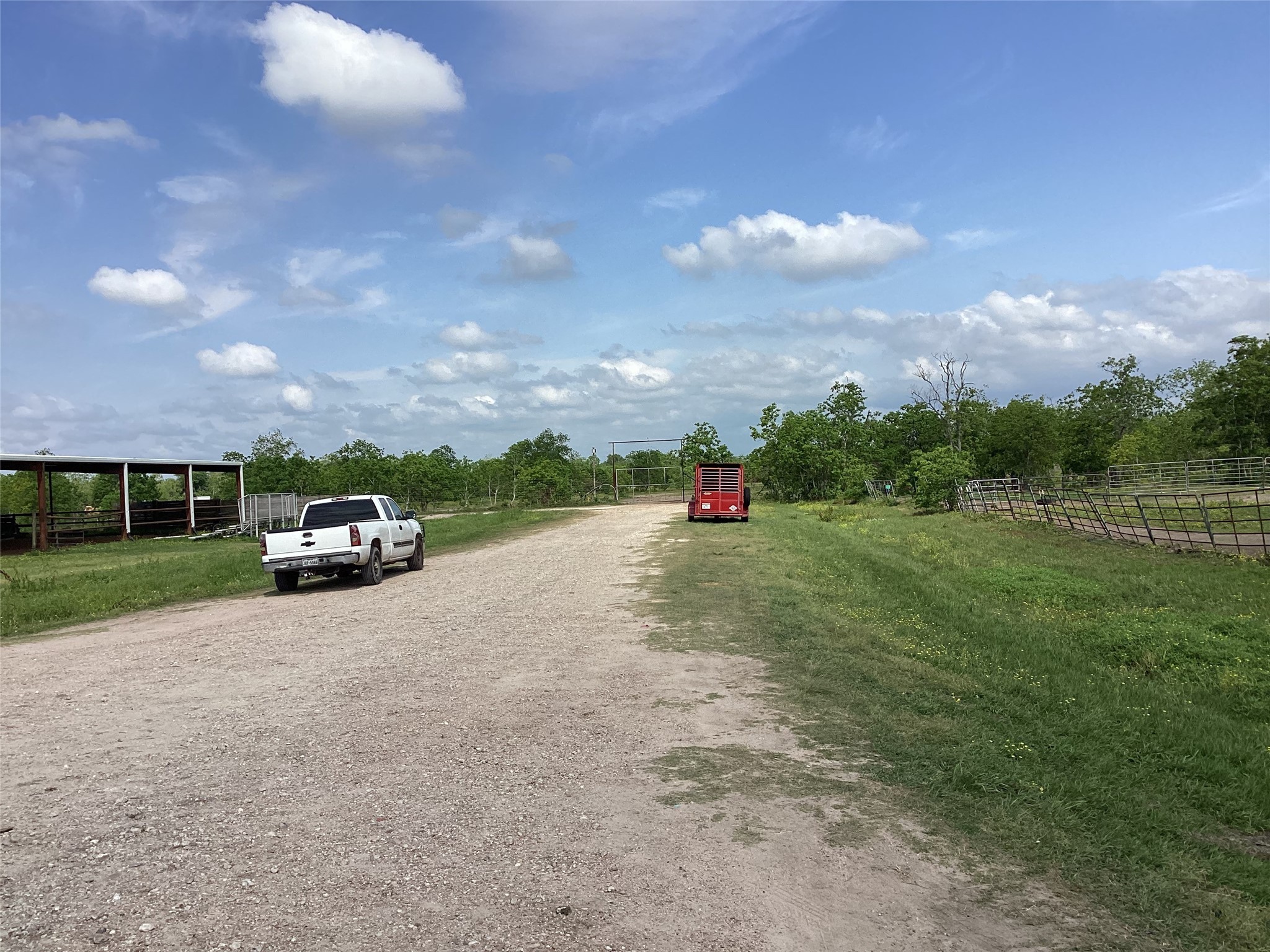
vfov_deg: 45.4
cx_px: 635
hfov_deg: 58.4
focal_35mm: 31
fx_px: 1137
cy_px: 476
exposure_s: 1/1942
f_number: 2.4
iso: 25
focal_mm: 3.3
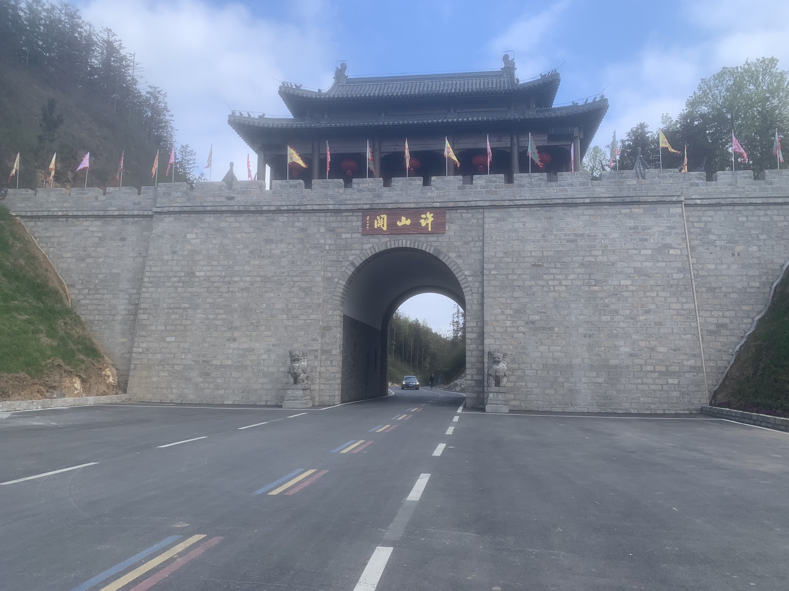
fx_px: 593
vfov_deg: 53.1
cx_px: 394
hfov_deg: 67.3
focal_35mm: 26
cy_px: 296
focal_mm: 4.25
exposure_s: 1/1001
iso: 25
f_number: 1.8
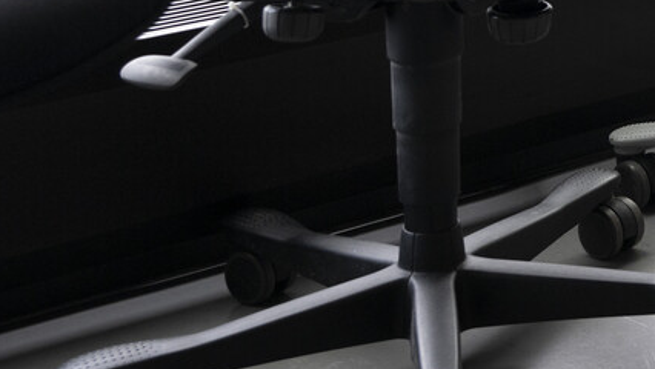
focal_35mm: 118
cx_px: 1127
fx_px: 2050
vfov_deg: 9.7
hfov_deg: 15.8
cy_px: -342
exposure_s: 1/80
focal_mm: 30
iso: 500
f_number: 4
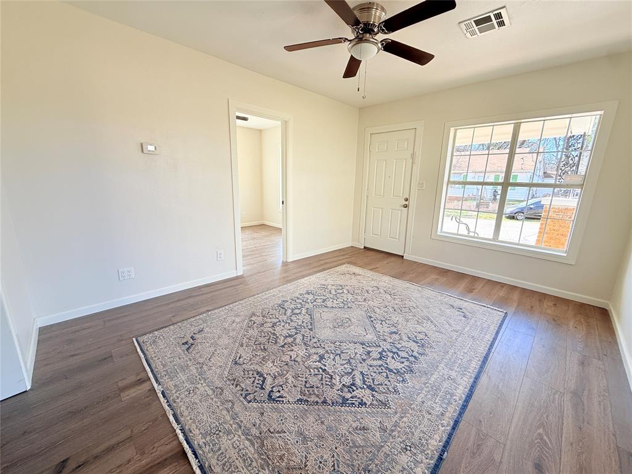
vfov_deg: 85.7
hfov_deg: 102.1
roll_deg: -1.7
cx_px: 316
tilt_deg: -11.4
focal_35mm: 14
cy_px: 237
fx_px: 256
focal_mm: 2.22
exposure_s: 1/245
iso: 64
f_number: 2.2
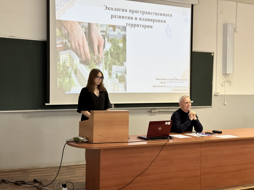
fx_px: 352
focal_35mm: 48
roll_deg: -1.3
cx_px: 127
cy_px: 95
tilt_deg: -0.7
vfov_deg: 30.3
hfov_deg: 39.7
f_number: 1.78
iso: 160
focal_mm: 6.86
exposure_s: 1/60
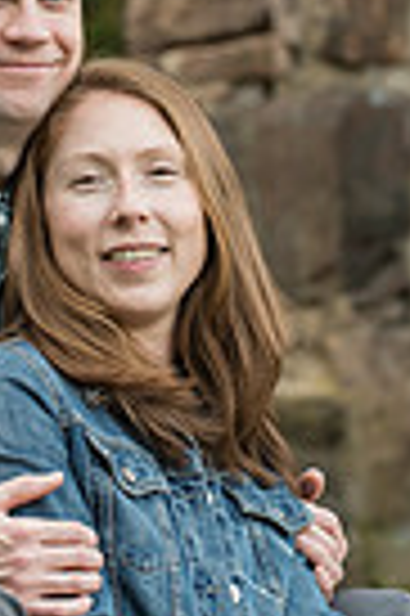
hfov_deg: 3.6
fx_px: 6542
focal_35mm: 382
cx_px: 126
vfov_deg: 5.4
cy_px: 148
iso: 1250
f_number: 4
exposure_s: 1/250
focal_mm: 116
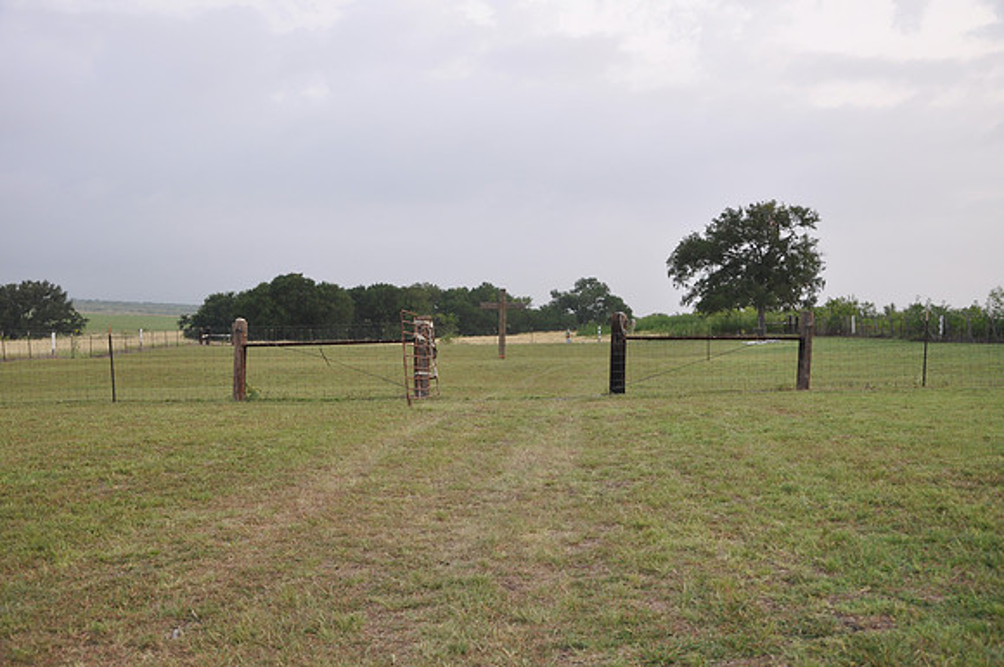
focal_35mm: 39
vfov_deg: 34.1
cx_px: 502
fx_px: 1086
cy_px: 334
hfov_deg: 49.6
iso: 200
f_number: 6.3
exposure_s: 1/40
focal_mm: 26
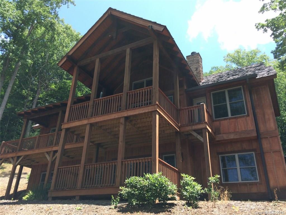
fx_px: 240
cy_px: 108
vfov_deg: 48.2
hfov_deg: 61.7
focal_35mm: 29
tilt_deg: +25.9
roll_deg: -1.7
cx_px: 143
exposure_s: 1/595
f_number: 2.2
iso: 32
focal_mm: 4.15
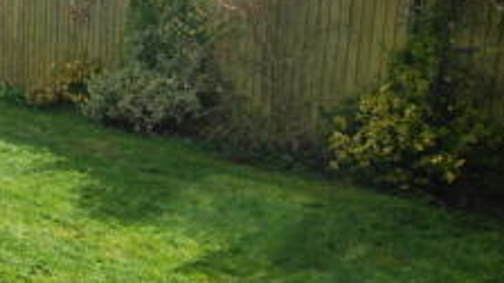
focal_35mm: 55
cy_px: 102
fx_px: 735
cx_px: -80
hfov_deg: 32.3
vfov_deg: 21.8
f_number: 7.1
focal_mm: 12
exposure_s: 1/250
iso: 200
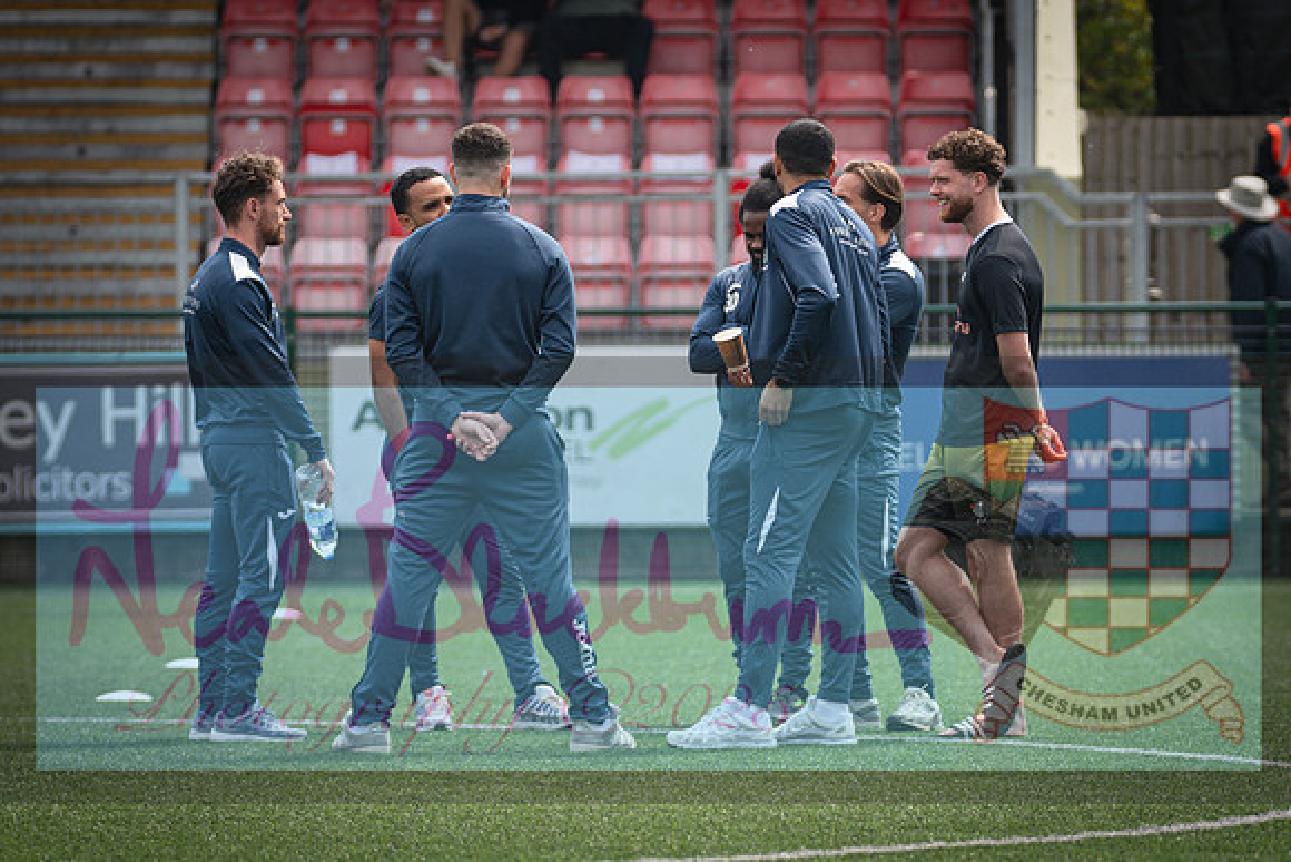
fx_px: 13450
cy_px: 431
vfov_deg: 3.7
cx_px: 646
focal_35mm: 375
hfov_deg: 5.5
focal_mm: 250
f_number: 4
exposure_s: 1/1250
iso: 400
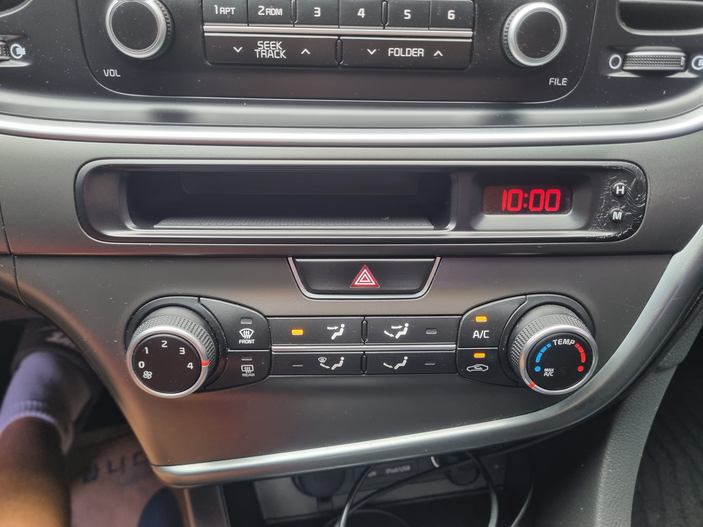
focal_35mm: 26
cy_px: 264
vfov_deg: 53.1
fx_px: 528
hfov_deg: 67.3
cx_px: 352
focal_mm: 5.4
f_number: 1.8
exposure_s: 1/120
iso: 200
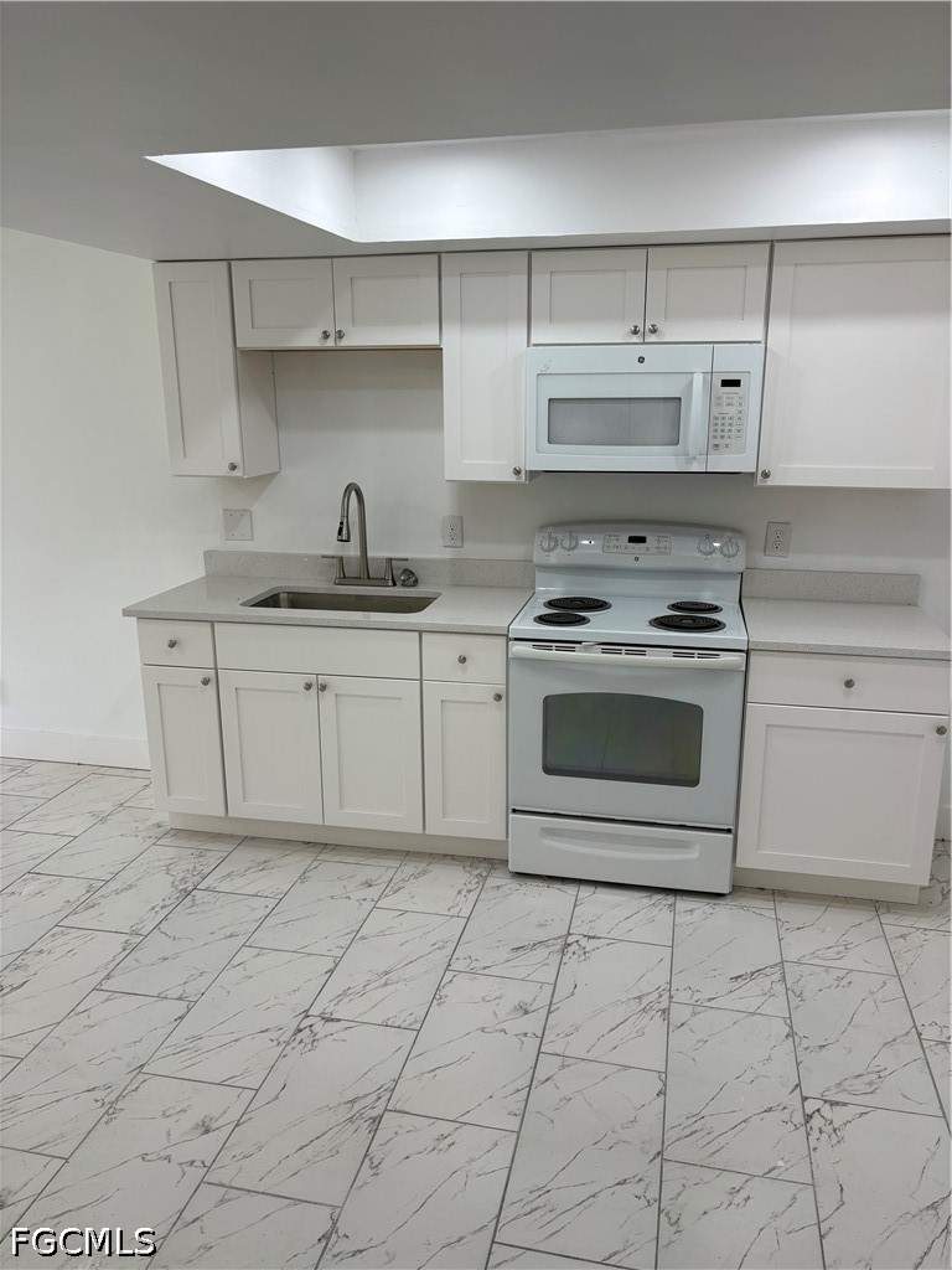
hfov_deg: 53.1
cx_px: 476
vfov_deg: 67.3
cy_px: 635
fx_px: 953
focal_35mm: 26
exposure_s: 1/121
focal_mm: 5.96
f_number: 1.6
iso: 40
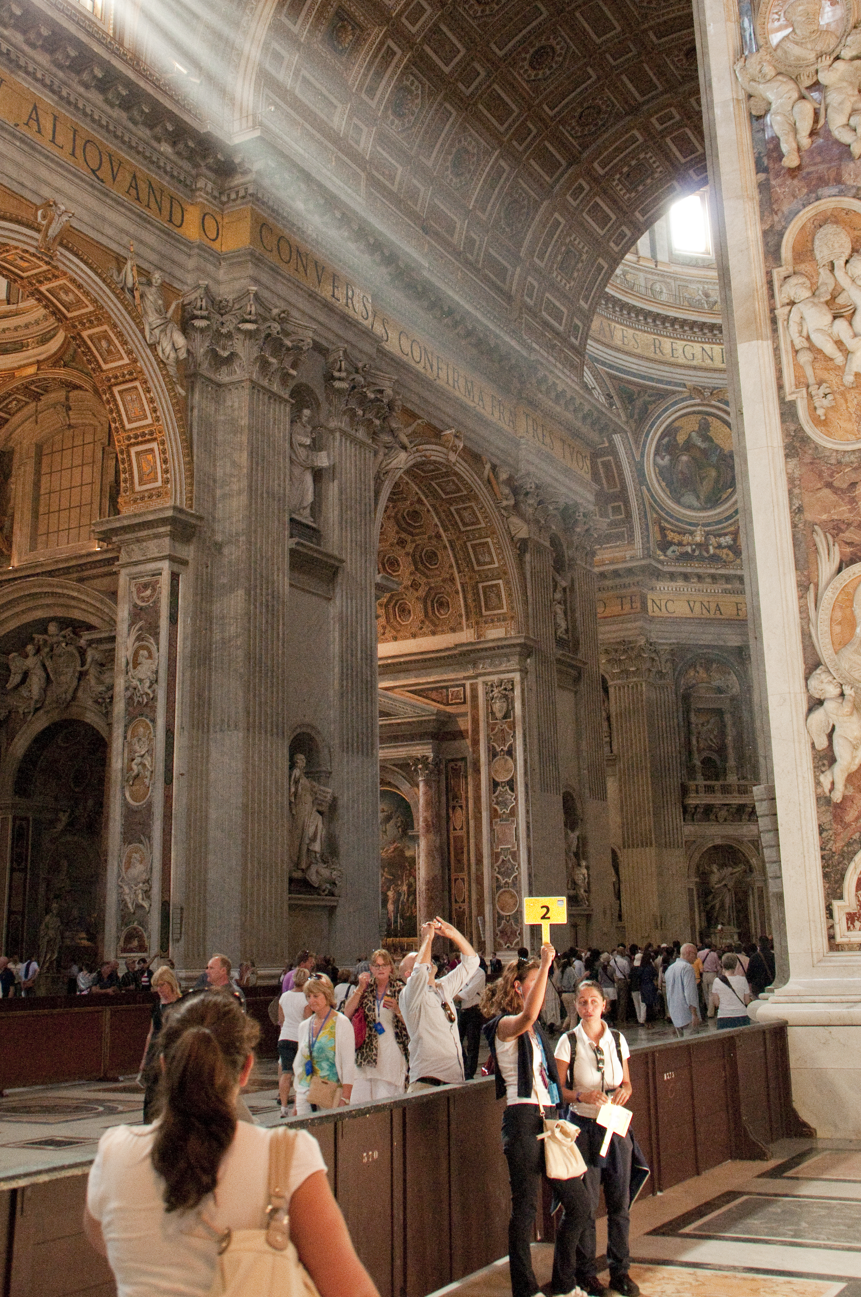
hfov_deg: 34.1
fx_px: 1403
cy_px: 552
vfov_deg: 49.4
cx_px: 394
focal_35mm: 39
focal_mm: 22
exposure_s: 1/60
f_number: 5
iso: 5000
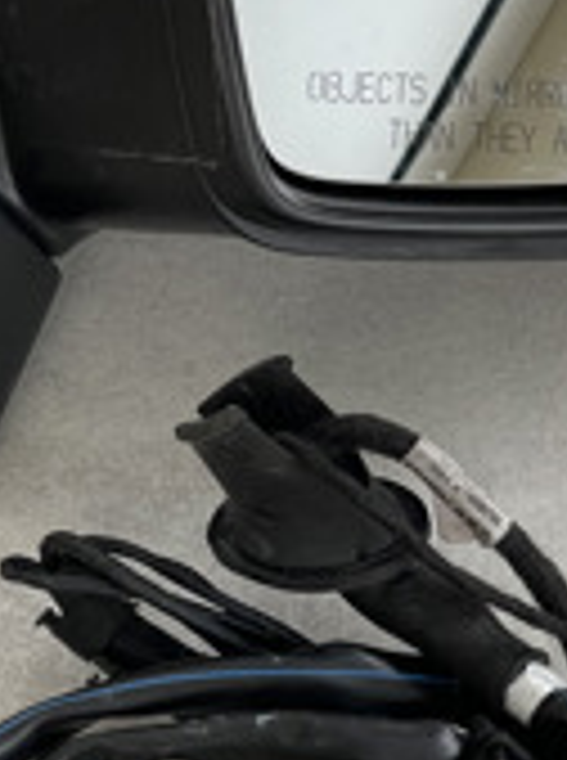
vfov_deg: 10.9
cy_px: 351
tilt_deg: -50.9
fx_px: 3990
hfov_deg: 8.1
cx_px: 331
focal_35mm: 182
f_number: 2.2
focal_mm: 7.5
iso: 64
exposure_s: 1/99
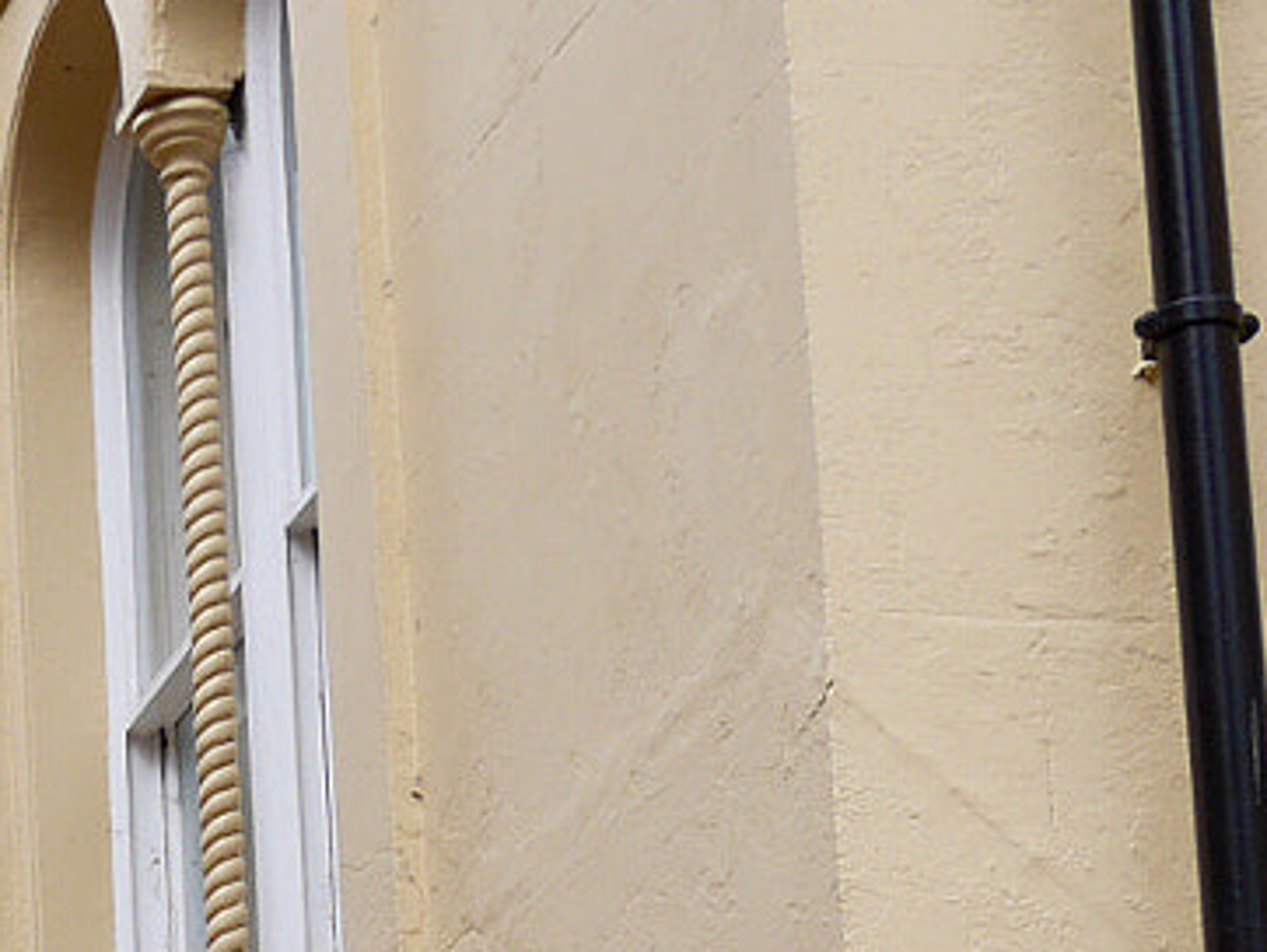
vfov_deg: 8.0
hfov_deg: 10.5
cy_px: 1967
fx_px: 6483
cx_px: -1026
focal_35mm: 177
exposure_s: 1/500
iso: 200
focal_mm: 20
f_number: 3.5
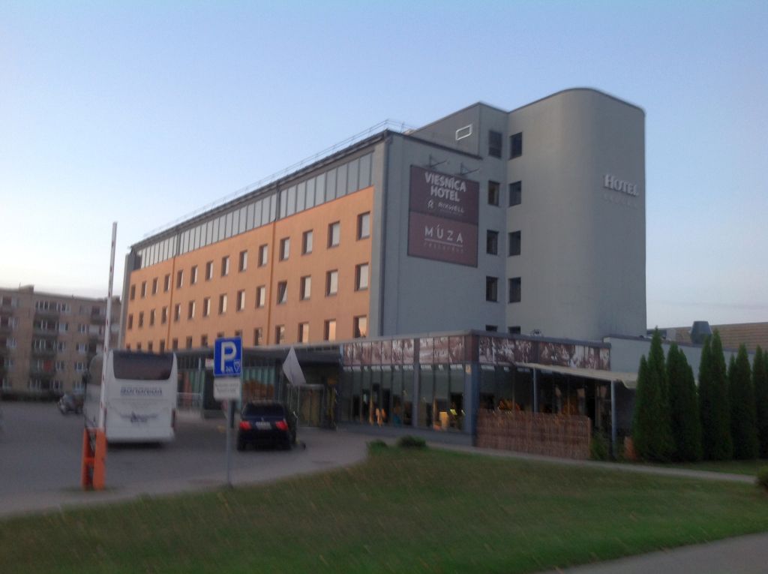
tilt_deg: +4.9
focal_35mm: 35
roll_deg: -3.9
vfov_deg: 40.6
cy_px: 287
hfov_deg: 52.7
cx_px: 384
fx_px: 775
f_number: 2.4
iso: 64
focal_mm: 4.28
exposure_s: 1/24
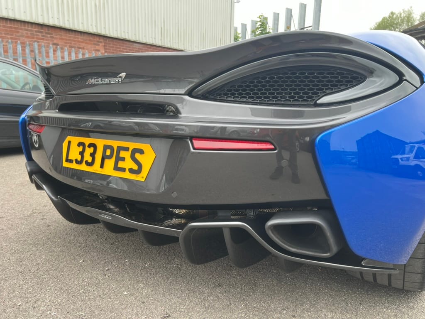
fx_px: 319
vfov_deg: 53.1
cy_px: 160
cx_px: 212
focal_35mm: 26
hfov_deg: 67.3
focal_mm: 5.7
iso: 32
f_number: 1.5
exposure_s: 1/137
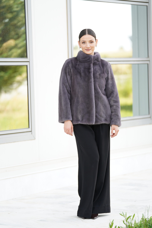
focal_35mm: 143
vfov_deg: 14.3
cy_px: 114
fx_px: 905
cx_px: 76
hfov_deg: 9.6
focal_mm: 143
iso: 200
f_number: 2.8
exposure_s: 1/250
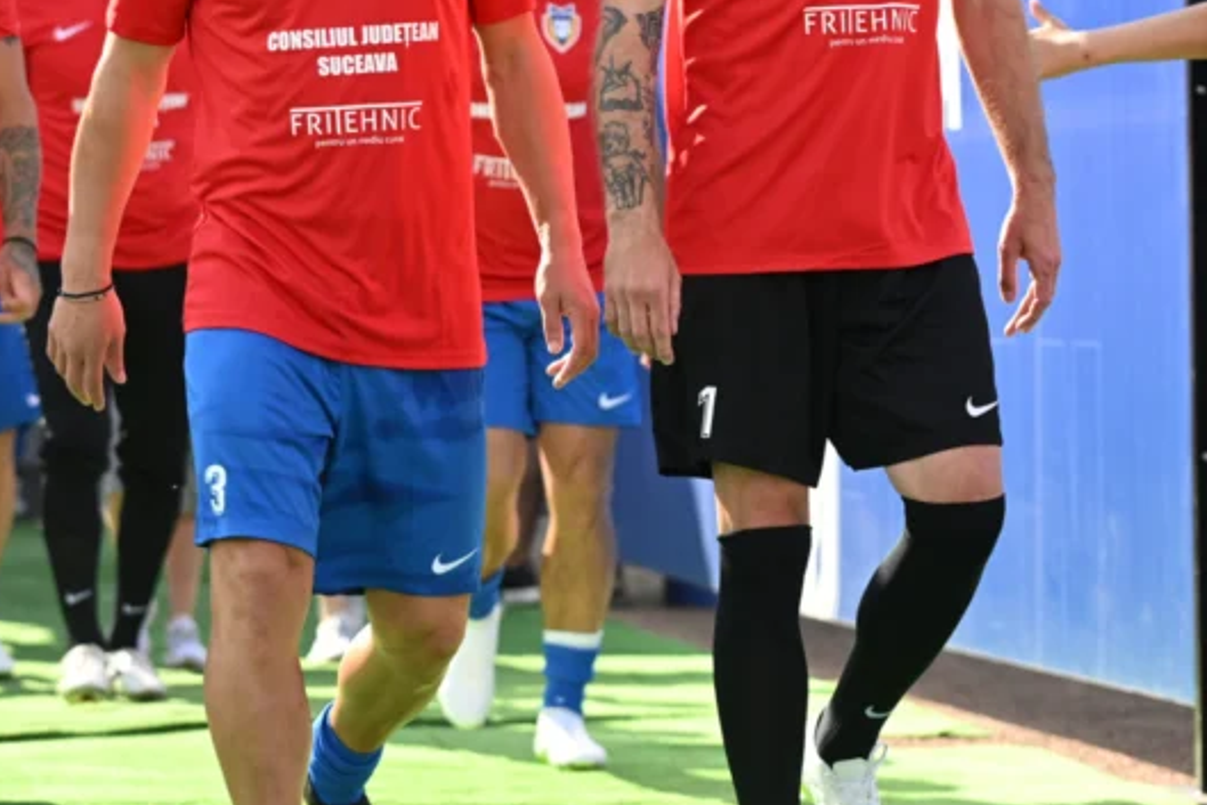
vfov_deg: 7.4
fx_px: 6237
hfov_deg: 11.0
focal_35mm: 186
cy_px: 109
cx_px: 313
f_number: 2.8
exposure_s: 1/1600
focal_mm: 82
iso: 320
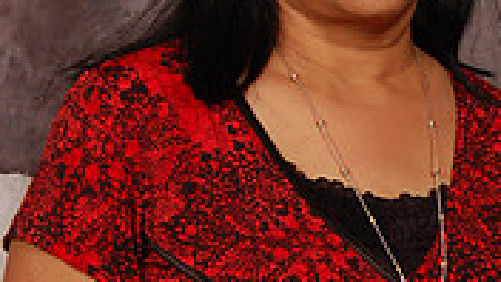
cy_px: 308
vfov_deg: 7.3
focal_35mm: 166
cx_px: 515
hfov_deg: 12.8
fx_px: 2205
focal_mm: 32
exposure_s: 1/200
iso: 400
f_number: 5.6
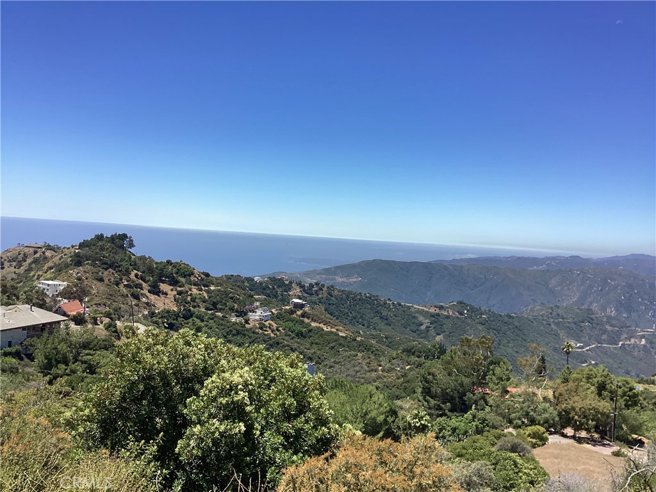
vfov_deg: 45.4
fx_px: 587
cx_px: 328
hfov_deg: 58.4
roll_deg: -3.8
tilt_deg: -3.9
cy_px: 246
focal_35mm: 31
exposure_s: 1/1852
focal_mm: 3.3
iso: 25
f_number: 2.4
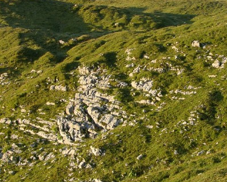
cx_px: 166
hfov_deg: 21.4
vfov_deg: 17.2
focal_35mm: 89
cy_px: 70
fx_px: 598
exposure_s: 1/99.9
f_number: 4
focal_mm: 8.9
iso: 50
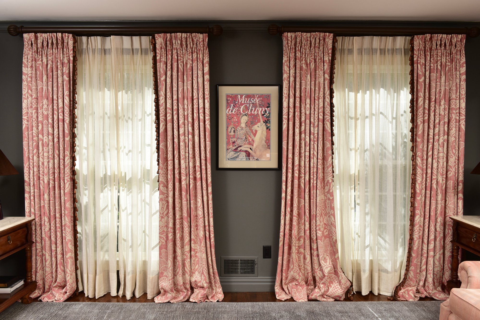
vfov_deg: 45.0
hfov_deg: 63.6
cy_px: 160
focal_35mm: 29
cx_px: 240
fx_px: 387
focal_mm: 29
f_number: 9
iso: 100
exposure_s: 1/60
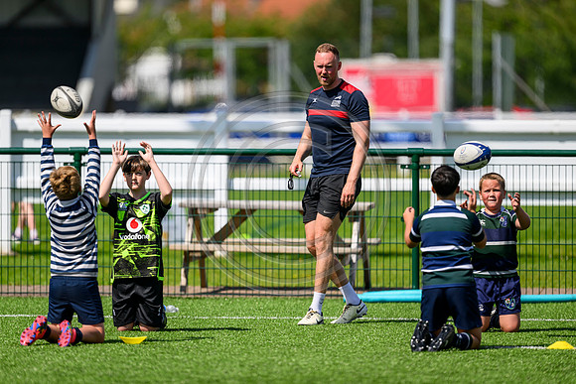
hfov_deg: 5.2
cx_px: 288
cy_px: 192
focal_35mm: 400
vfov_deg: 3.4
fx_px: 6401
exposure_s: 1/5000
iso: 250
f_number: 3.2
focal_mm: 400
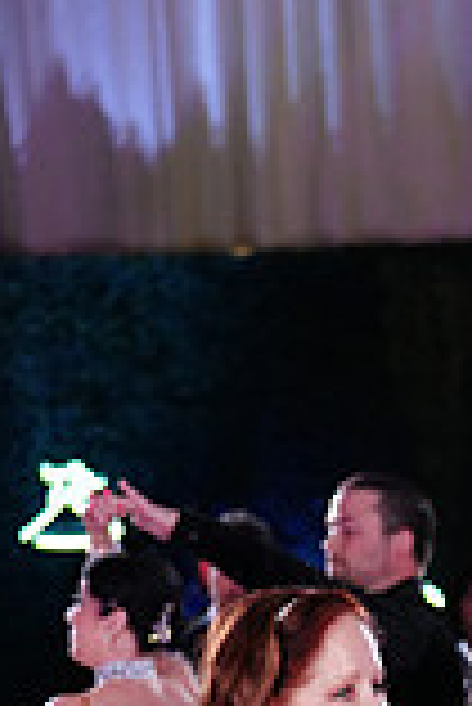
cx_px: 663
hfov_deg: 4.8
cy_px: 1084
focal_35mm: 285
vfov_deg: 7.1
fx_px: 5592
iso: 1600
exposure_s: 1/400
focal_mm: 77
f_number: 2.8
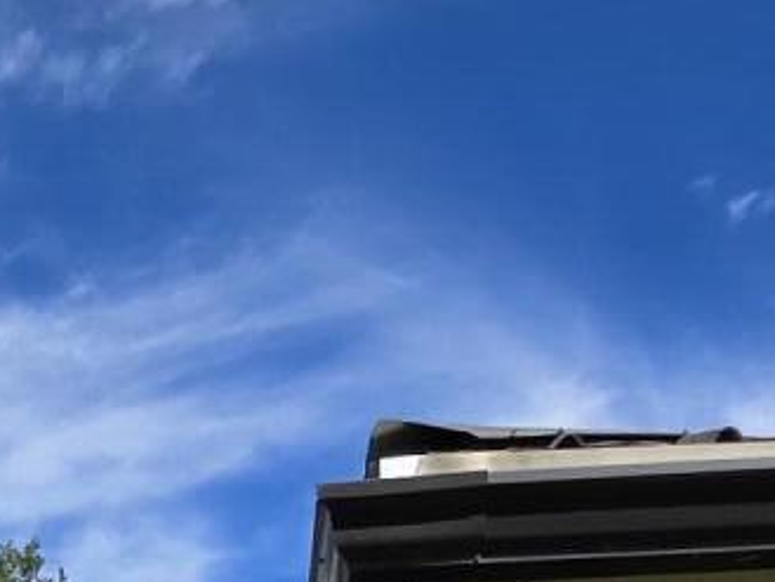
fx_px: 1769
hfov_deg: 23.0
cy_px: 1345
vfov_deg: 13.9
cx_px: -106
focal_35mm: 79
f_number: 1.9
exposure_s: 1/2060
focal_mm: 2.2
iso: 40
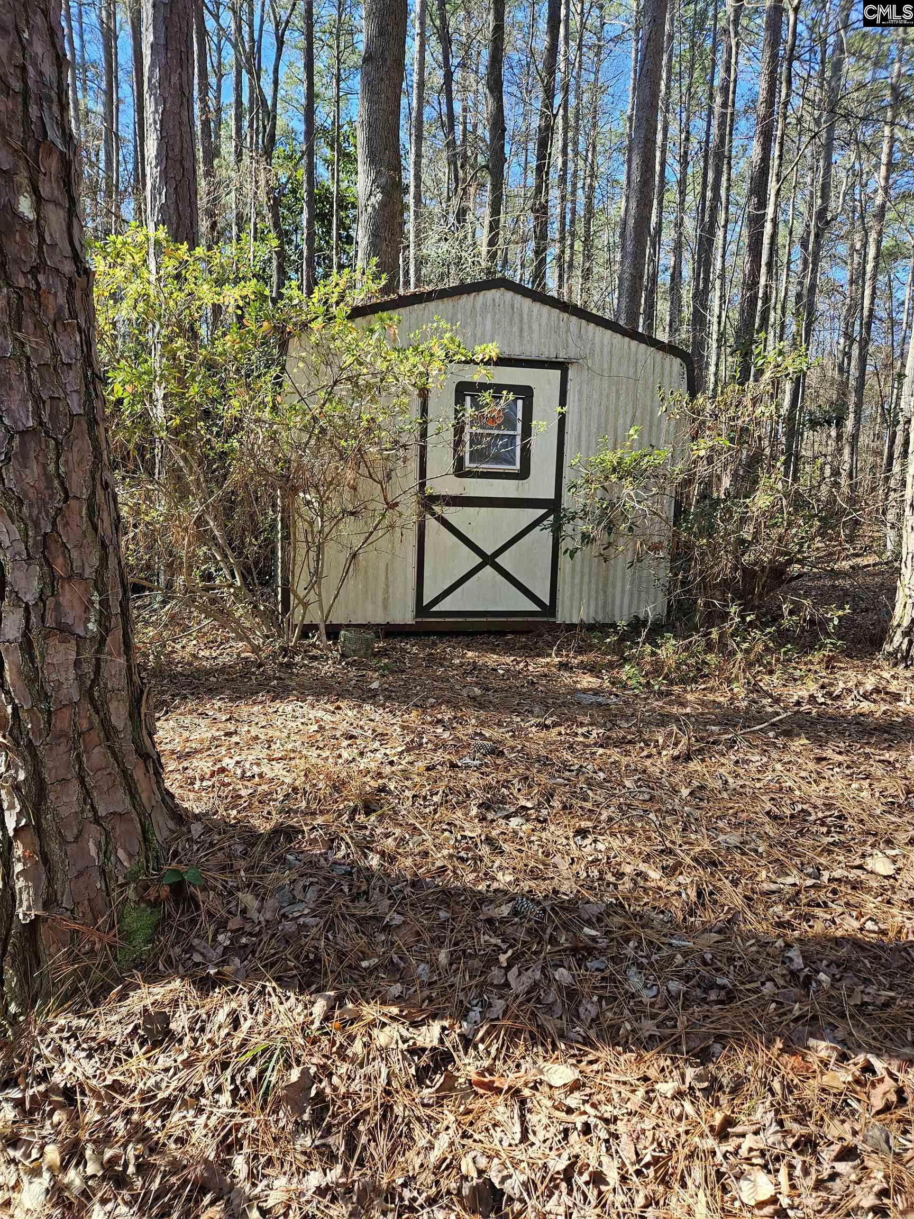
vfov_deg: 73.9
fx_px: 810
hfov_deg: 58.9
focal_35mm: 23
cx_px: 457
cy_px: 610
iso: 40
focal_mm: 5.4
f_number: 1.8
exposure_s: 1/243
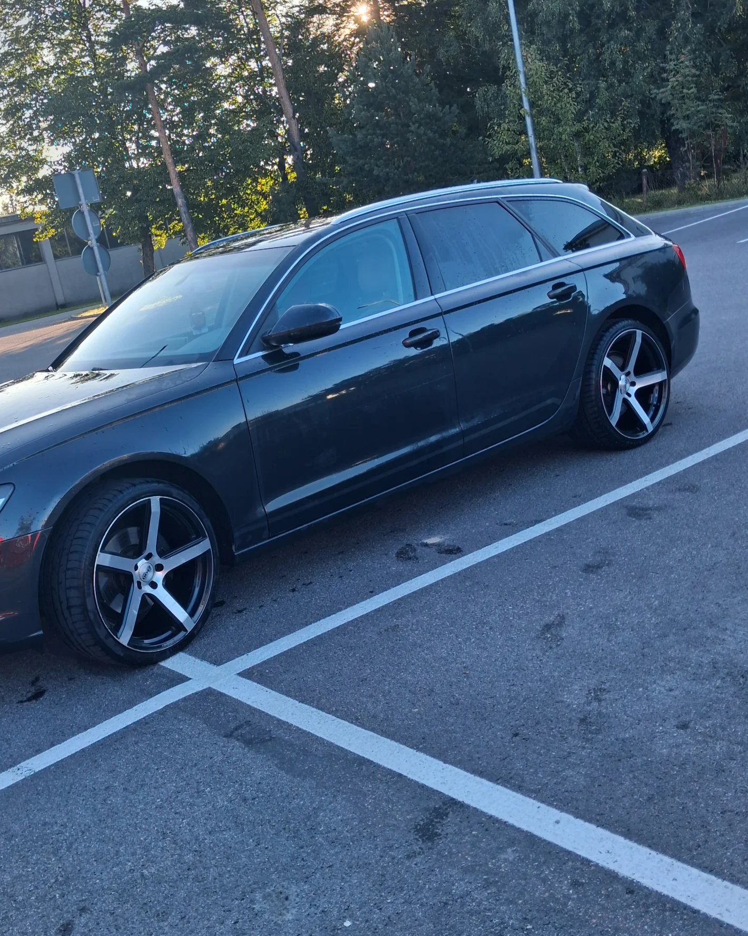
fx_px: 1052
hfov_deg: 38.8
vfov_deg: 47.9
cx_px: 270
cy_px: 456
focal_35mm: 38
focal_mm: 4
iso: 25
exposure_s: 1/120
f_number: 1.8
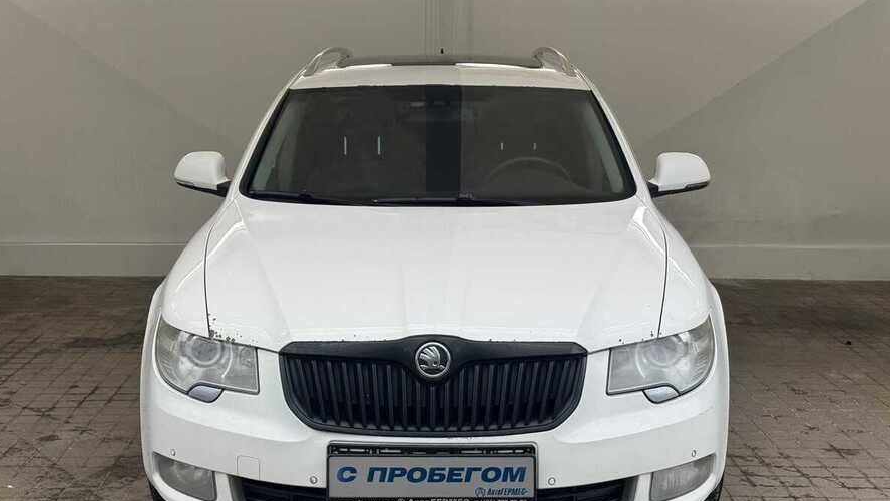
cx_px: 444
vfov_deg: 22.6
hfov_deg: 39.2
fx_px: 1251
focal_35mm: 53
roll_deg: -1.3
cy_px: 281
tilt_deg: -12.3
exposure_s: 1/765
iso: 64
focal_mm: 6.76
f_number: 1.78
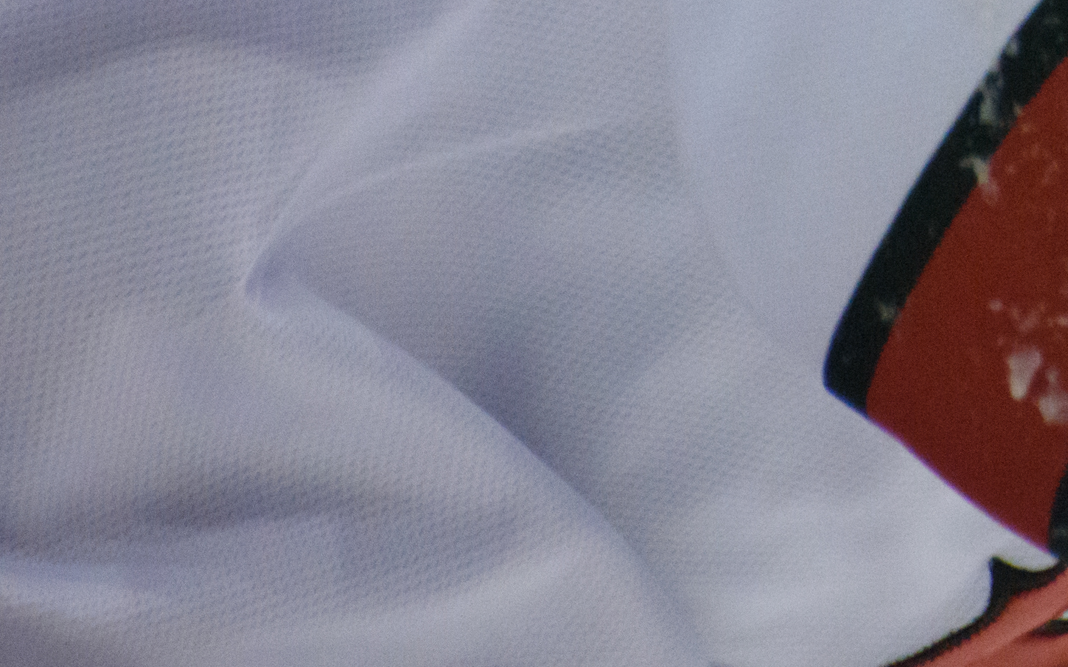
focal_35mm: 1568
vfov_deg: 0.8
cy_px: -495
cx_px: 1765
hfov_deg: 1.3
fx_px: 45640
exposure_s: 1/500
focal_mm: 300
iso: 4000
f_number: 5.6
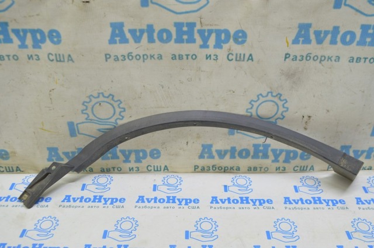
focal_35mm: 36
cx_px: 187
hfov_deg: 53.2
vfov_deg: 36.8
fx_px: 374
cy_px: 124
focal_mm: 24
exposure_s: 1/20
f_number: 5.6
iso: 400
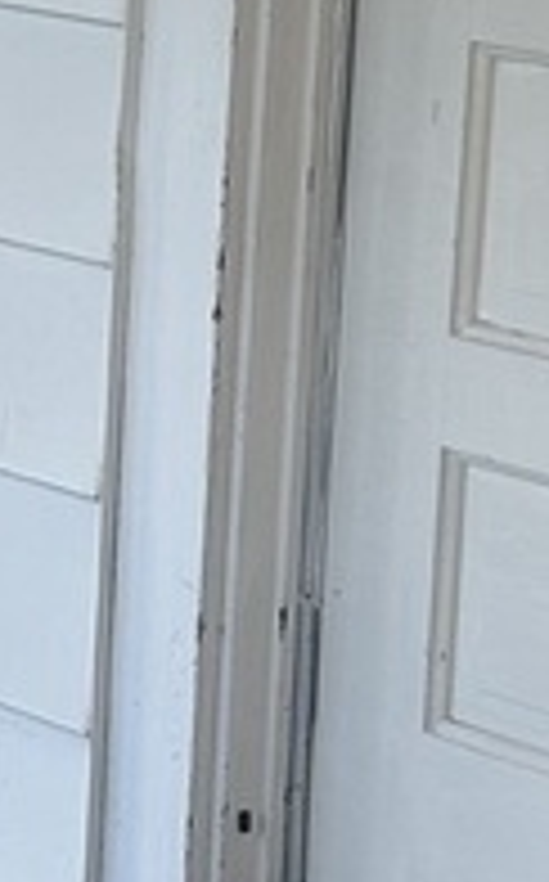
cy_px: 112
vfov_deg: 13.7
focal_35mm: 152
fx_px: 3649
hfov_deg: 8.4
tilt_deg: -11.9
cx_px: -238
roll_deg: -2.4
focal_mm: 5.7
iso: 40
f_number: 1.5
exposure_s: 1/121
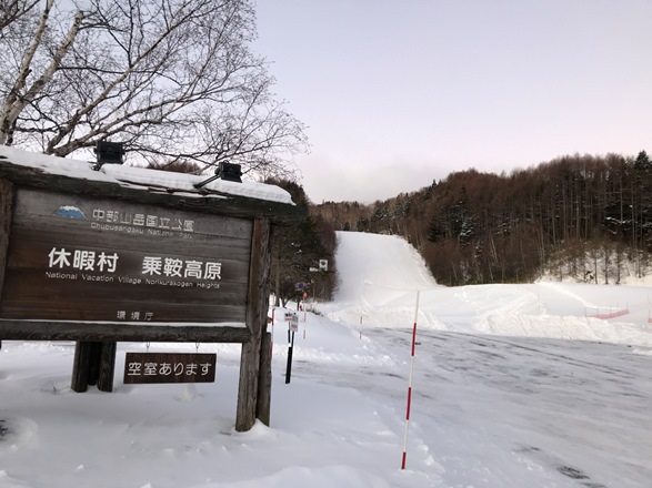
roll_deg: -2.4
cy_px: 244
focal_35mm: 28
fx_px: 527
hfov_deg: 63.5
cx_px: 326
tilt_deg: +8.7
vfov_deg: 49.7
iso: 32
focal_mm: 3.99
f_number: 1.8
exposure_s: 1/30
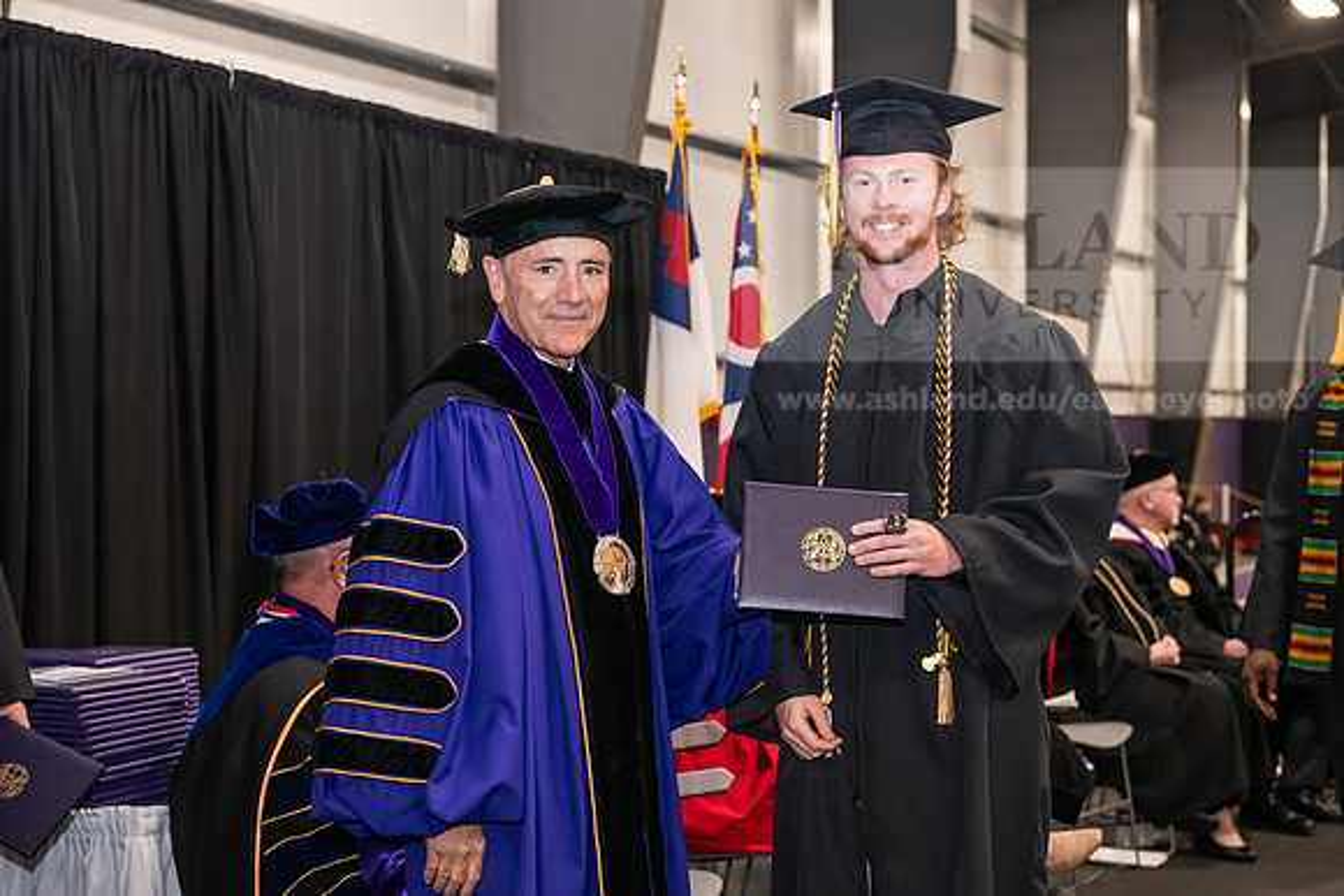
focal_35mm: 66
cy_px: 448
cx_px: 672
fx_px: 2464
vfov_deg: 20.6
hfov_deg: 30.5
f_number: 5
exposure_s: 1/125
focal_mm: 66
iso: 2500
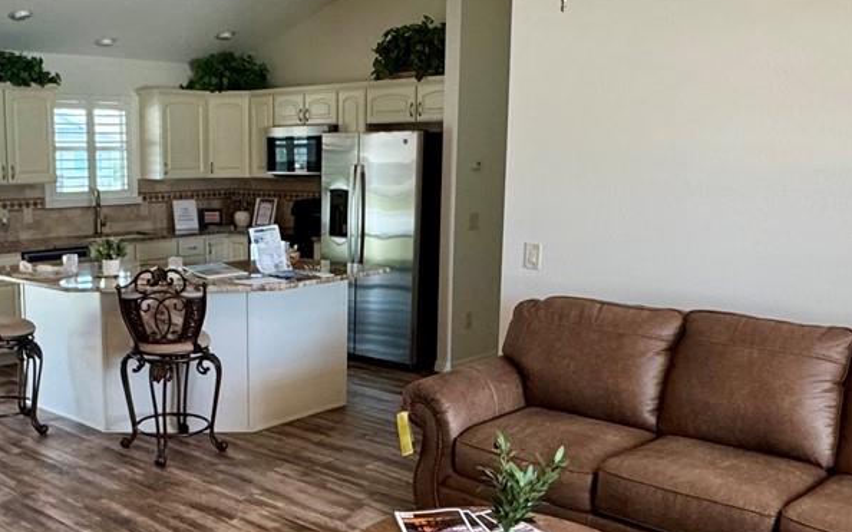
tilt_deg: -9.2
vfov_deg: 31.9
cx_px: 240
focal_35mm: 40
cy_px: 300
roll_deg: +0.6
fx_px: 929
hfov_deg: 47.9
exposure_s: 1/120
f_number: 2.2
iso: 250
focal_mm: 2.22
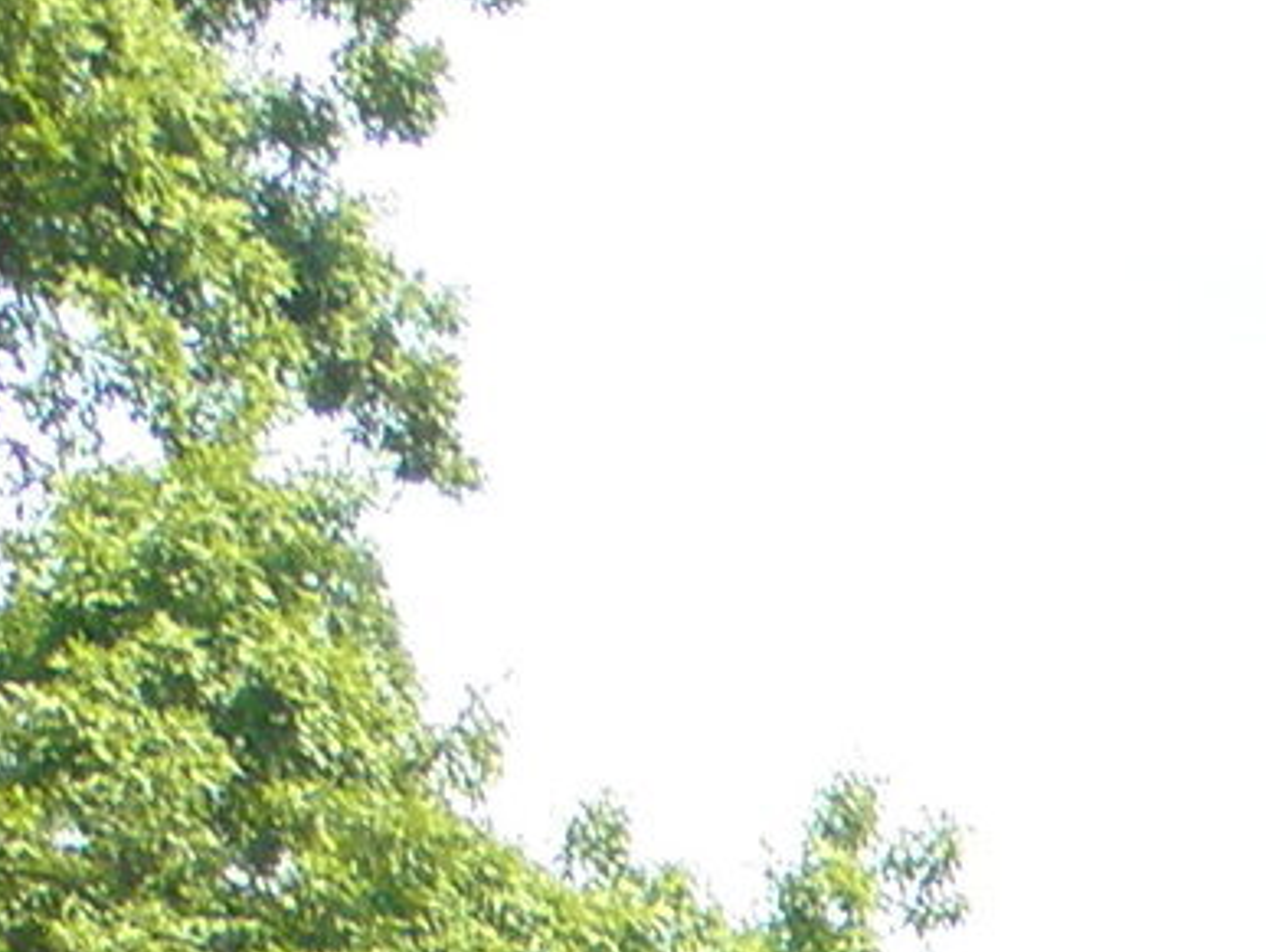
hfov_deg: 8.3
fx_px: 8127
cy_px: 3762
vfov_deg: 5.8
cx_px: 2853
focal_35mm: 222
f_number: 3.5
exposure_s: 1/200
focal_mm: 5
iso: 100
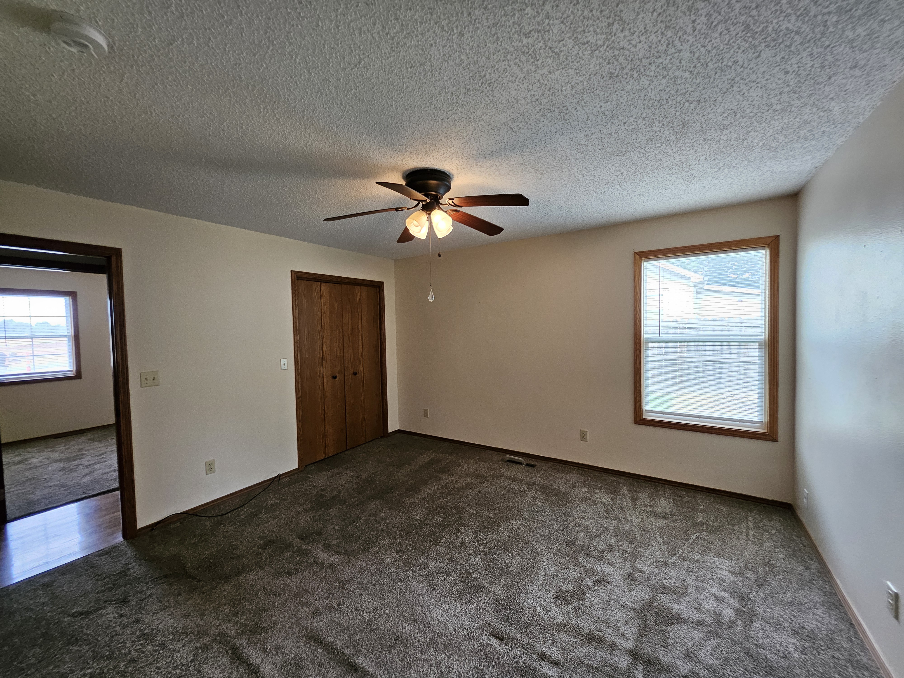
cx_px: 452
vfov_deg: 89.9
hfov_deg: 106.2
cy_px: 339
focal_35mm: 13
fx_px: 339
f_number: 2.2
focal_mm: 1.74
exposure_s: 1/60
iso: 160
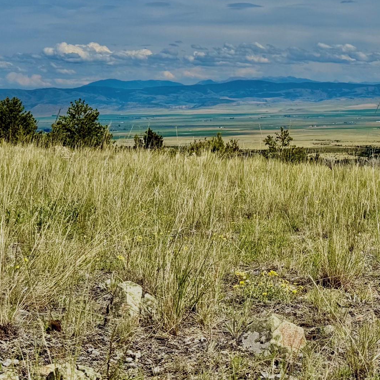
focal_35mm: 82
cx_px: 360
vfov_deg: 21.0
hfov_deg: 20.6
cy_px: 106
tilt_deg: -0.4
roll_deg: +0.5
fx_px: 1018
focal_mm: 6.76
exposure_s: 1/11364
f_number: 1.78
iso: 80
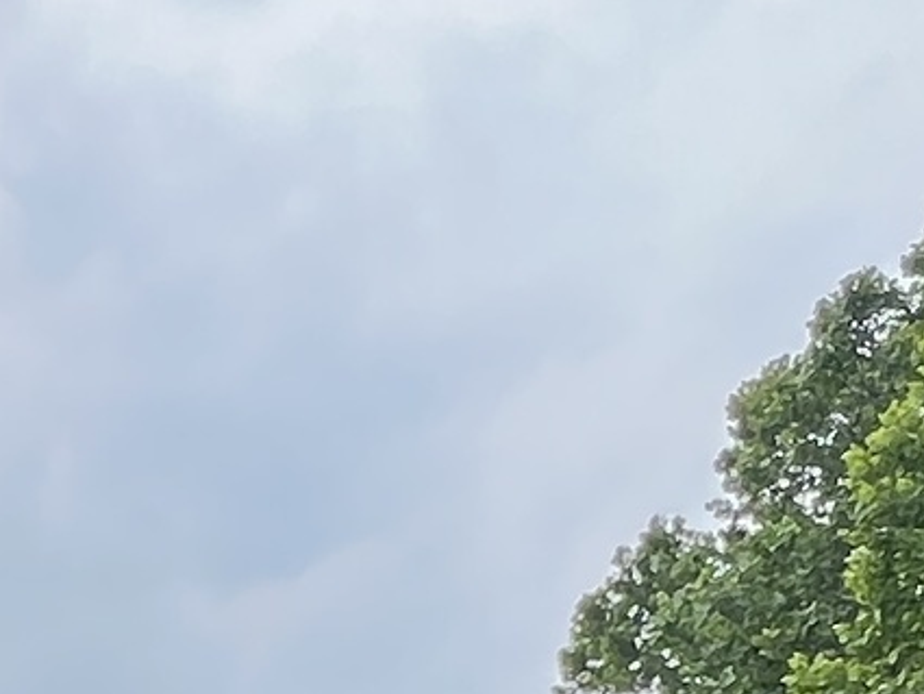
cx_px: -565
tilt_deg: -9.6
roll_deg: +1.8
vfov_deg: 12.0
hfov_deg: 18.0
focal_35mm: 94
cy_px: 1773
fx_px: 2510
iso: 32
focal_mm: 1.57
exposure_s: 1/376
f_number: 1.8
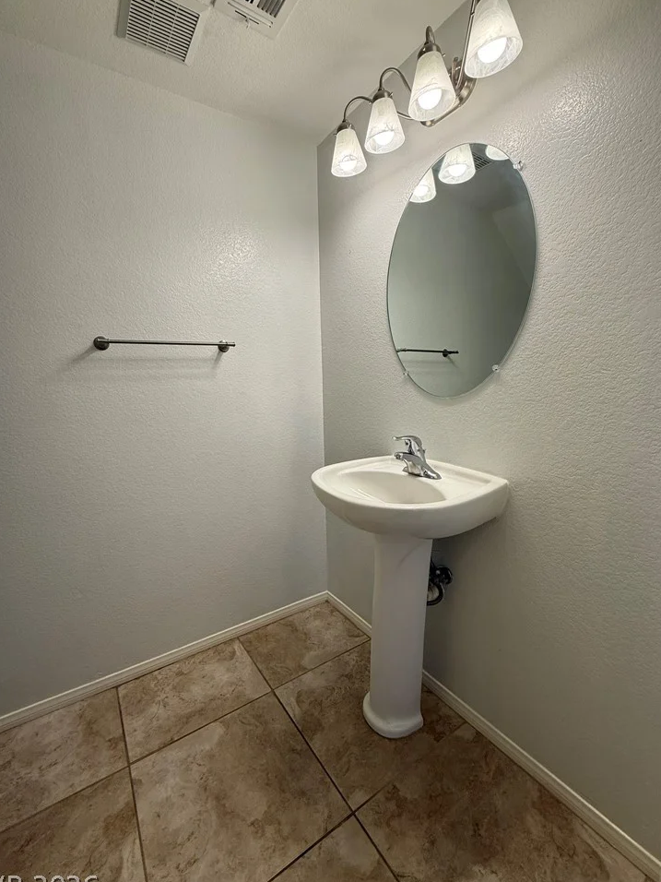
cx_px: 320
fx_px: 382
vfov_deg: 98.2
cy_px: 435
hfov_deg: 81.7
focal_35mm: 15
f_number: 2.2
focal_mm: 2.22
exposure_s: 1/120
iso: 64
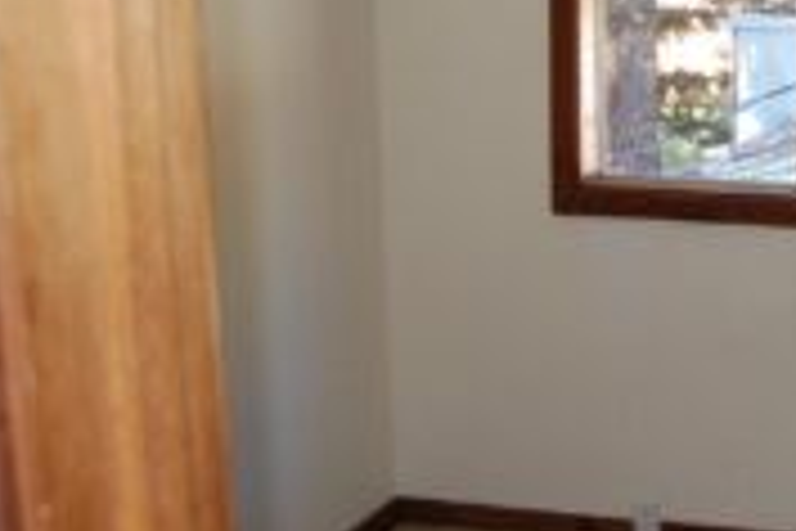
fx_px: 1349
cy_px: 202
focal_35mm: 61
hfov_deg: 29.8
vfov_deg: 22.2
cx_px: 863
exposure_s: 1/125
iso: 400
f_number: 3.5
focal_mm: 18
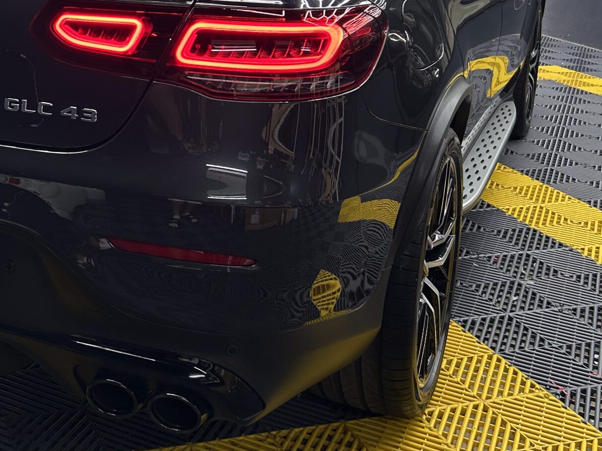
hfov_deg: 33.7
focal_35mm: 55
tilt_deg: -12.1
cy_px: 34
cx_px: 107
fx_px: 957
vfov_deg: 25.6
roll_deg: -2.8
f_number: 1.5
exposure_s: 1/100
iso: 40
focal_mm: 5.7
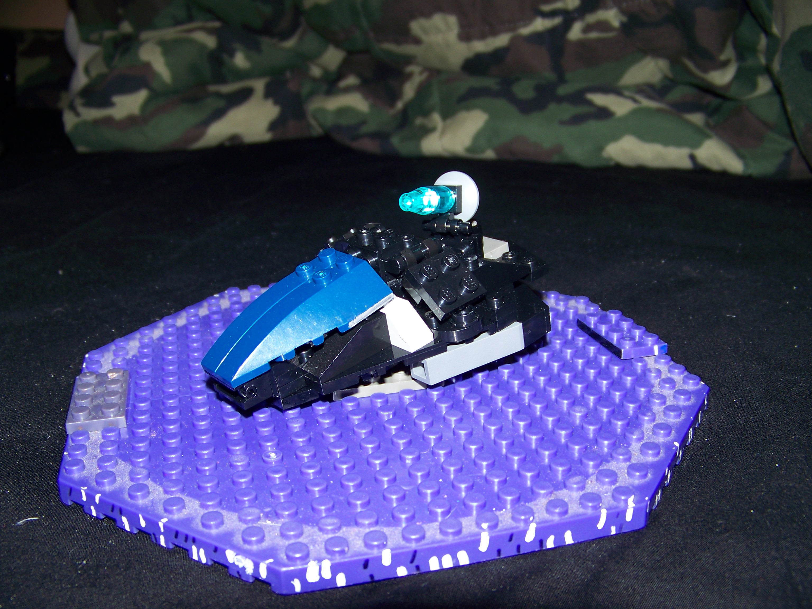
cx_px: 406
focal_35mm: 36
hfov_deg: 51.4
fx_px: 844
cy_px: 304
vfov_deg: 39.7
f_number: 2.8
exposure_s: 1/30
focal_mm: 5.85
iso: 64
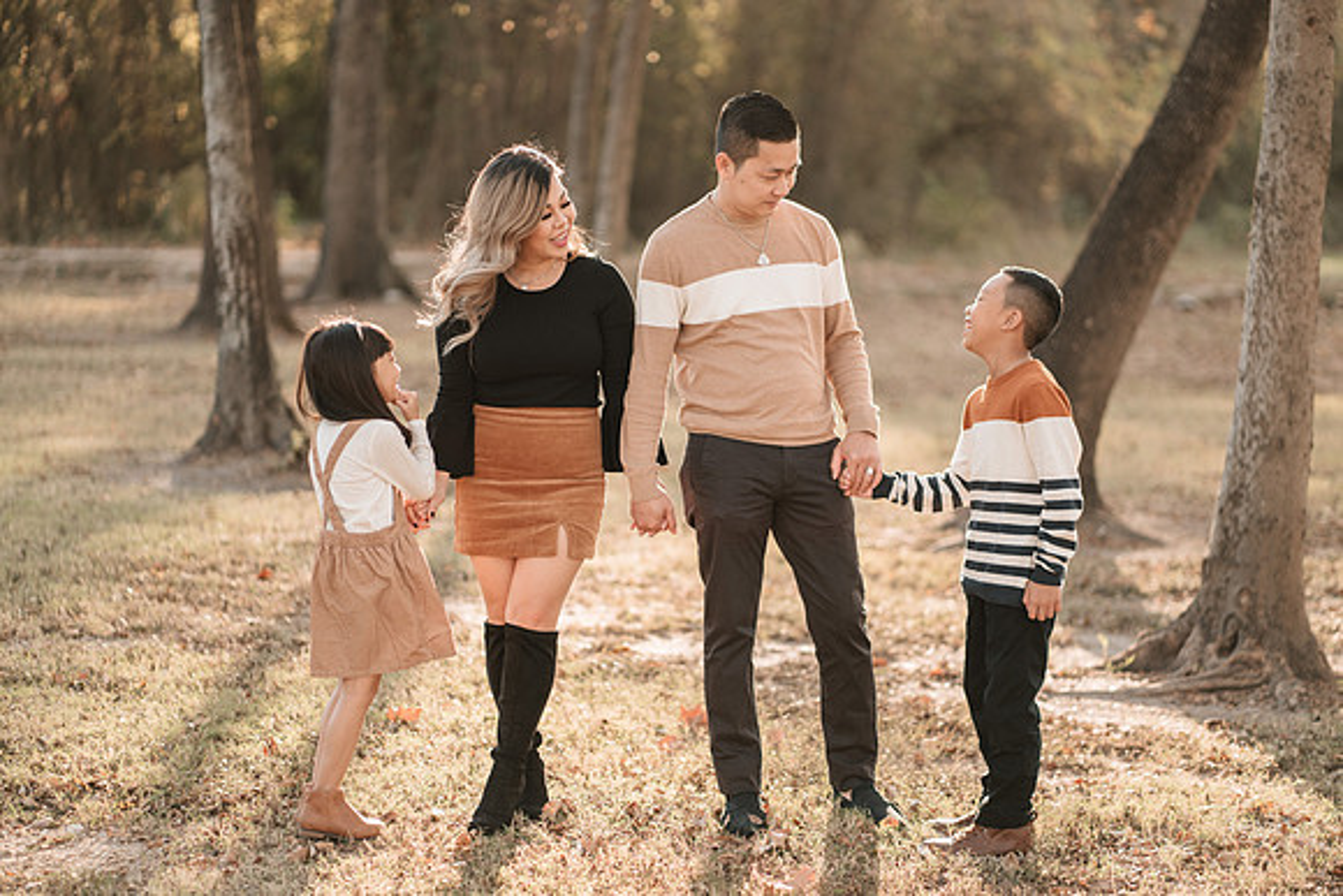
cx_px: 672
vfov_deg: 15.9
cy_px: 448
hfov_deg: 23.6
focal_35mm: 86
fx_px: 3217
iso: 125
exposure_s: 1/500
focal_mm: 85
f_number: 1.8
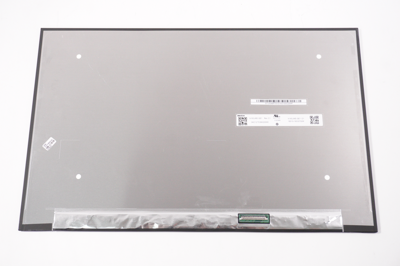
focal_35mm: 46
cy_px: 133
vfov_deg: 28.9
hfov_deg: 42.4
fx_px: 516
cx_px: 200
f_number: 5.6
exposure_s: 1/250
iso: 2500
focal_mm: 31
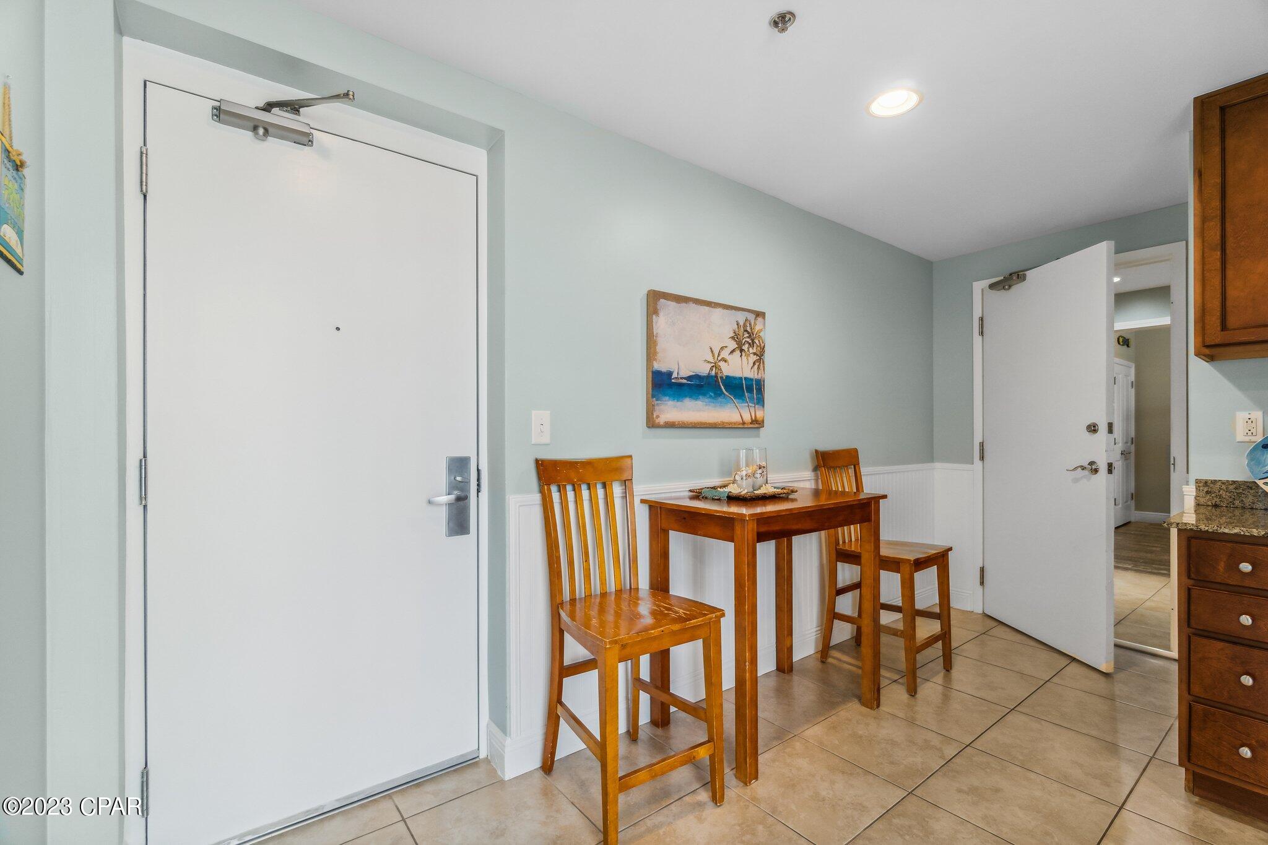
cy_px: 422
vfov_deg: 77.3
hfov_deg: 100.4
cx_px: 634
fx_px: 528
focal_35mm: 15
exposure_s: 1/40
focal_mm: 10
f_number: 9
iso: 400
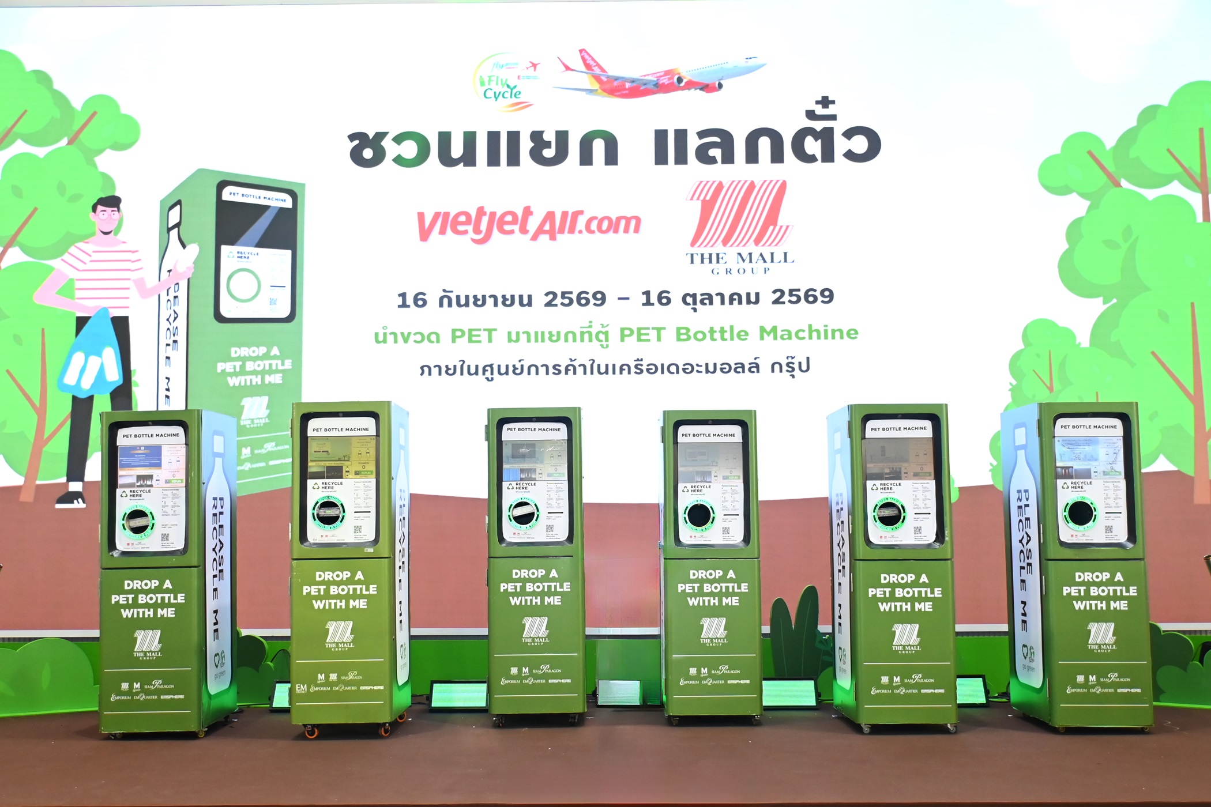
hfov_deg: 55.8
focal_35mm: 34
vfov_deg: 38.9
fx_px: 1144
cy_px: 404
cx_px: 606
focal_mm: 23
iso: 1250
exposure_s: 1/125
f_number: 3.8
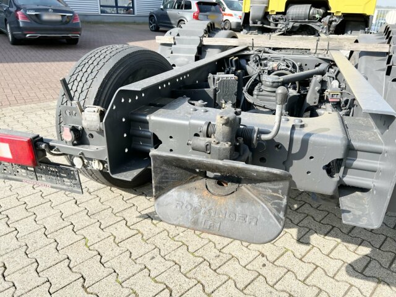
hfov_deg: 67.3
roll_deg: +0.1
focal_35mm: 26
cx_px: 198
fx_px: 297
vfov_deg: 53.1
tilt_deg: -23.8
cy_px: 148
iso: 50
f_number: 1.5
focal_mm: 5.7
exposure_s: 1/1645
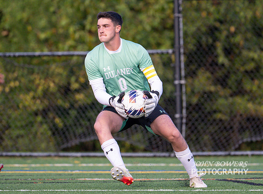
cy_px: 84
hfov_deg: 2.6
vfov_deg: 1.9
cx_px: 140
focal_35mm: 766
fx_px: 5787
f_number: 4.5
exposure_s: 1/2500
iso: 1800
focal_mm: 400
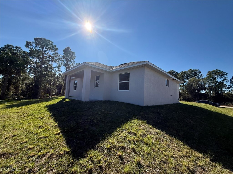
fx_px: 94
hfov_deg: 102.1
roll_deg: -2.2
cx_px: 116
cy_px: 87
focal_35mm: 14
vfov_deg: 85.7
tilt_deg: +4.2
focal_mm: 2.22
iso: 64
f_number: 2.2
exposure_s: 1/2976
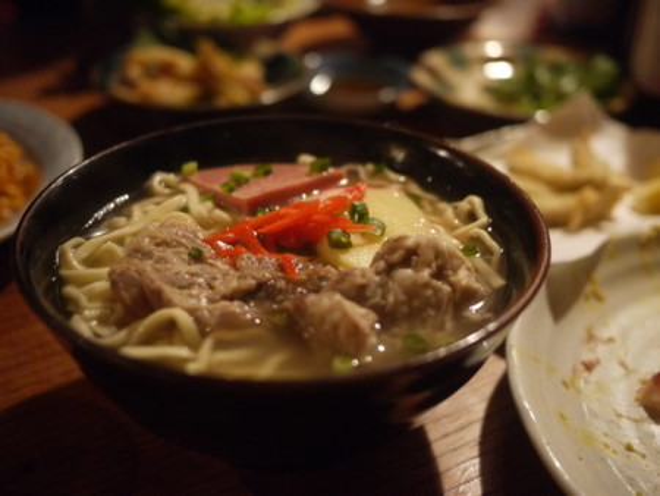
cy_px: 248
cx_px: 330
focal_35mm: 40
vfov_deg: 36.0
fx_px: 763
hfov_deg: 46.8
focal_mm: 20
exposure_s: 1/30
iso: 800
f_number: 1.7
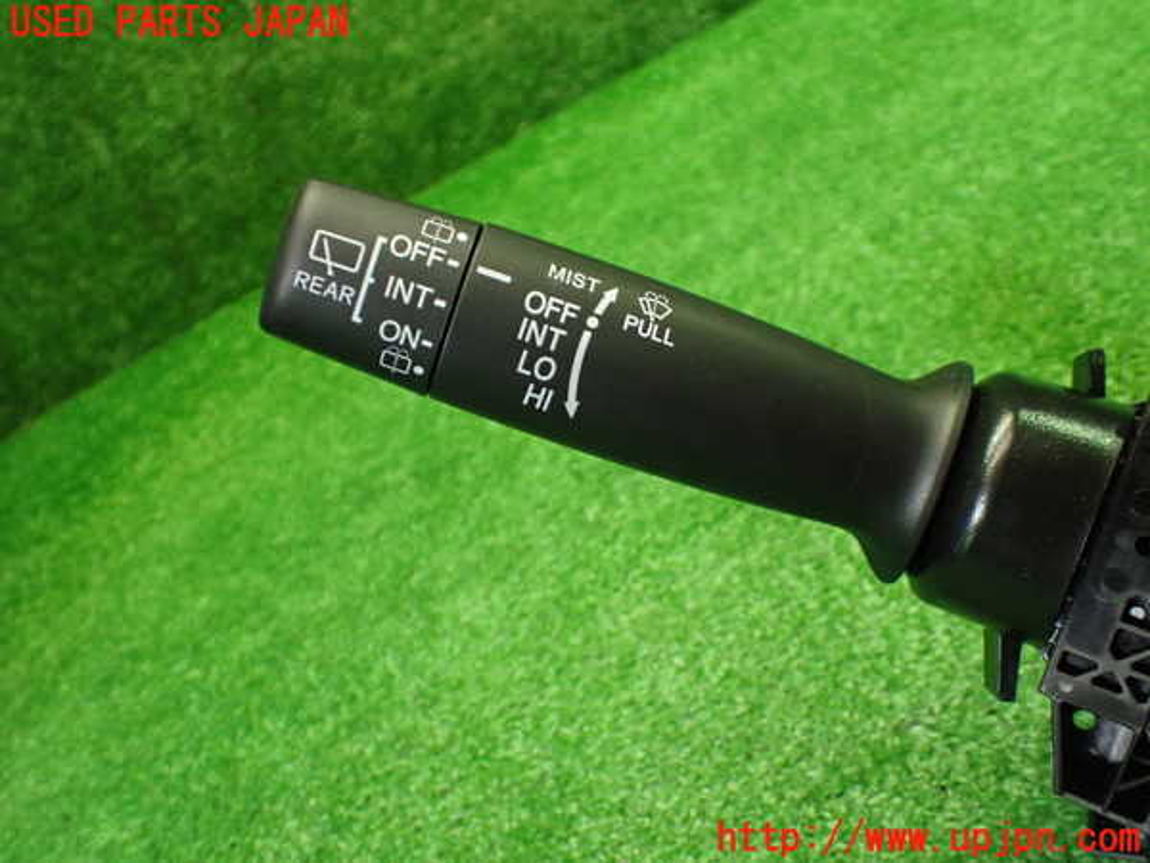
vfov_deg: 46.8
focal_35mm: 30
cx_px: 575
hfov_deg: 60.0
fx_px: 997
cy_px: 432
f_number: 2.3
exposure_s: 1/125
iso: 800
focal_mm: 5.4
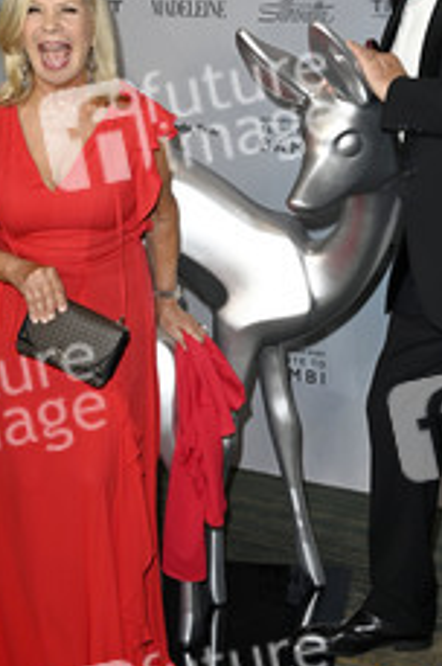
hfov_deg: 16.2
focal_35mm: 84
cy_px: 268
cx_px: 273
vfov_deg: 24.2
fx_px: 1552
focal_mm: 48
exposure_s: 1/250
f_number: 5.6
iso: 500
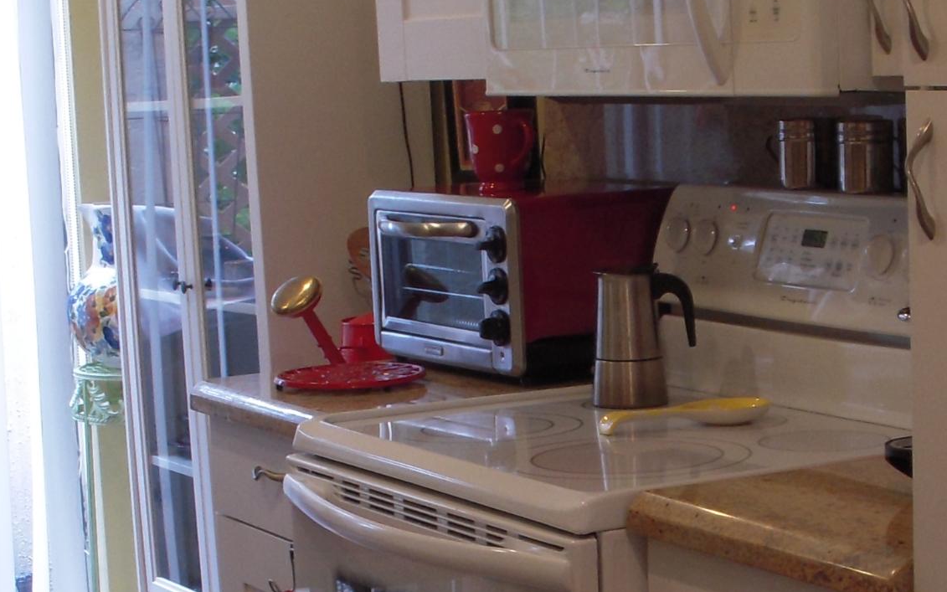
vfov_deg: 13.6
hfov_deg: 21.8
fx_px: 2452
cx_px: 604
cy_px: 543
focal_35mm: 95
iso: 125
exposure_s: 1/30
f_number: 3.3
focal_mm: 6.3
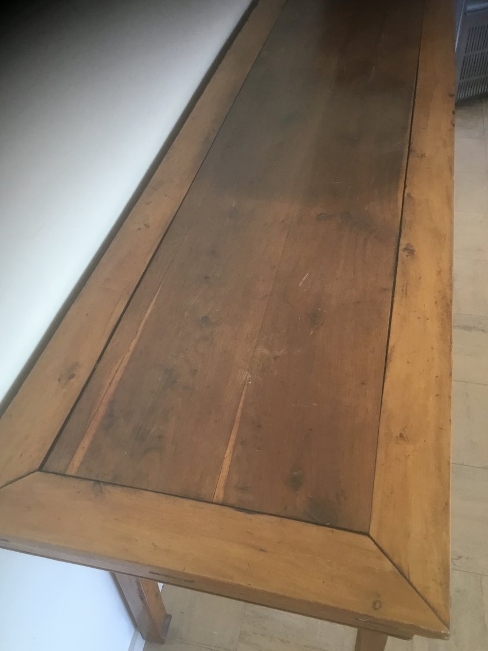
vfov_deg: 55.4
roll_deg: +3.2
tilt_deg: -43.8
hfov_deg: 42.9
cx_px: 233
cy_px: 332
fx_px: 620
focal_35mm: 33
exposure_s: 1/33
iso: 80
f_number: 2.4
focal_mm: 3.3
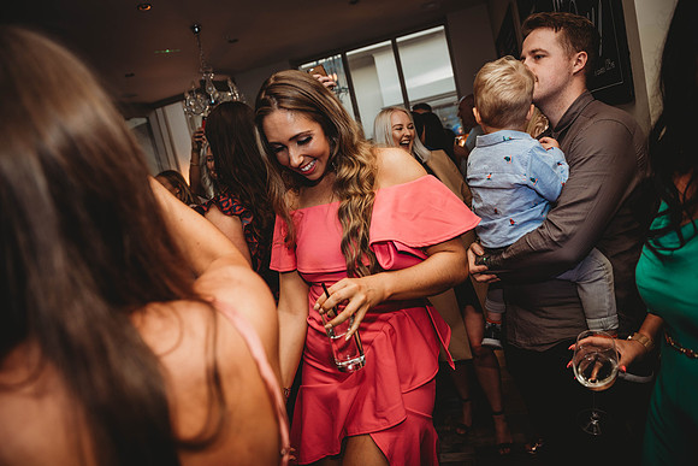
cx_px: 349
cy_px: 233
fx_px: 465
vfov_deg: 53.2
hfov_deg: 73.7
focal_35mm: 24
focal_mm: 24
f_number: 4
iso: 400
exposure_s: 1/80
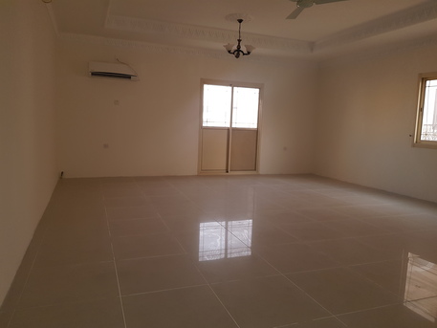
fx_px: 328
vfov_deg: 53.1
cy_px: 164
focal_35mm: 26
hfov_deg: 67.3
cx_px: 218
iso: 100
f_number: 1.7
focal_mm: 4.2
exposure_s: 1/40
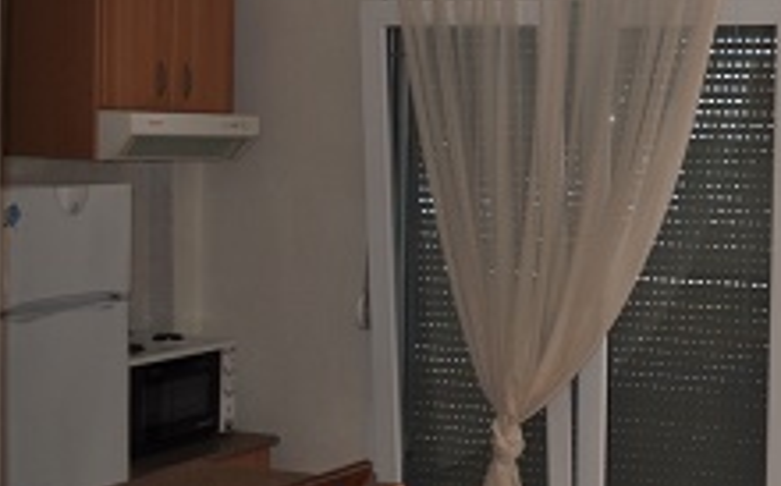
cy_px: 176
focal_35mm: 70
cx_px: 799
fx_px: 1488
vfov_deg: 18.5
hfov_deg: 27.5
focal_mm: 18
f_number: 3.5
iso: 200
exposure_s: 1/200
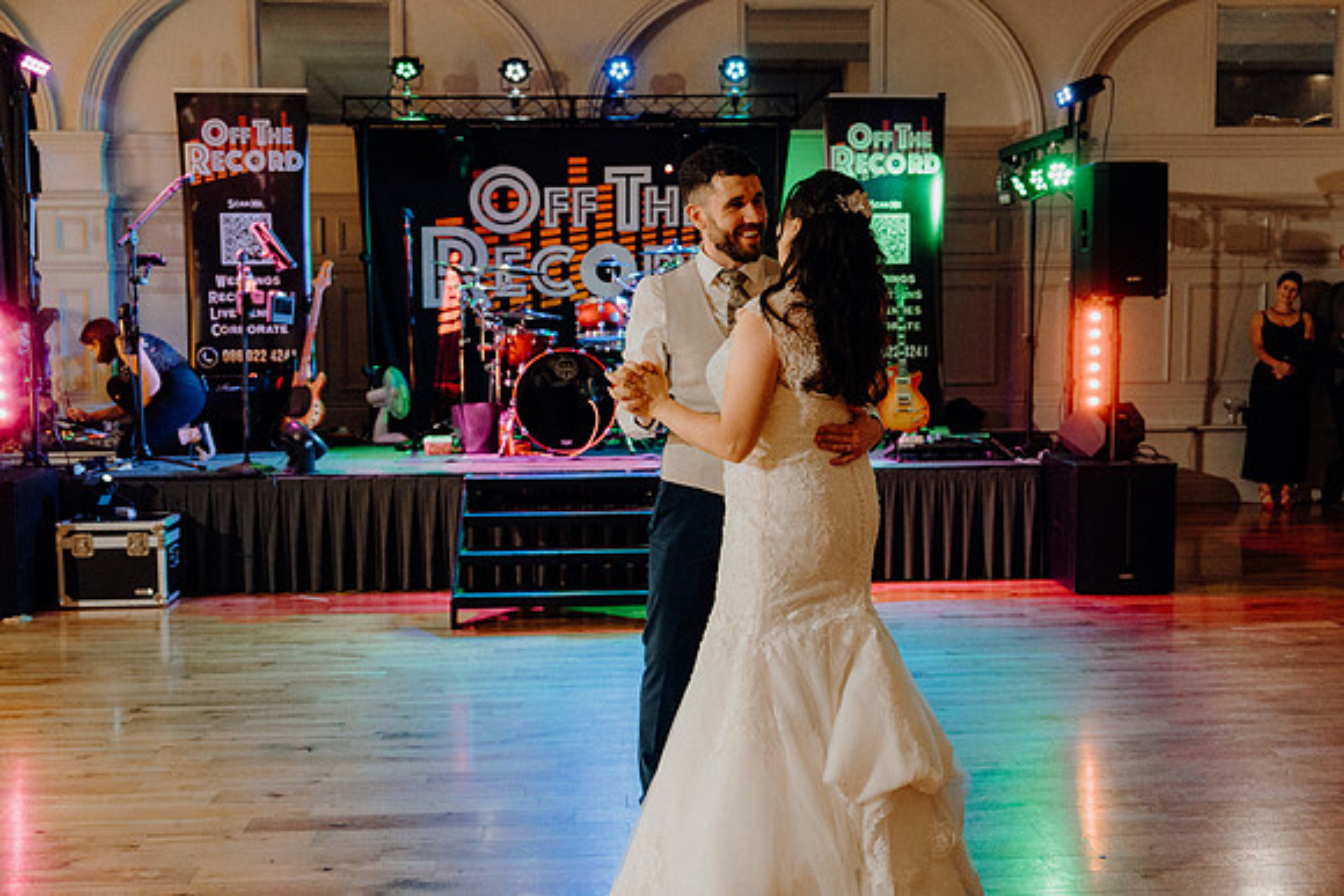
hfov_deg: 50.4
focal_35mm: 38
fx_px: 1429
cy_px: 448
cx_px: 672
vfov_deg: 34.8
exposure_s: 1/200
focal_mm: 38
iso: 5000
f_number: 3.5
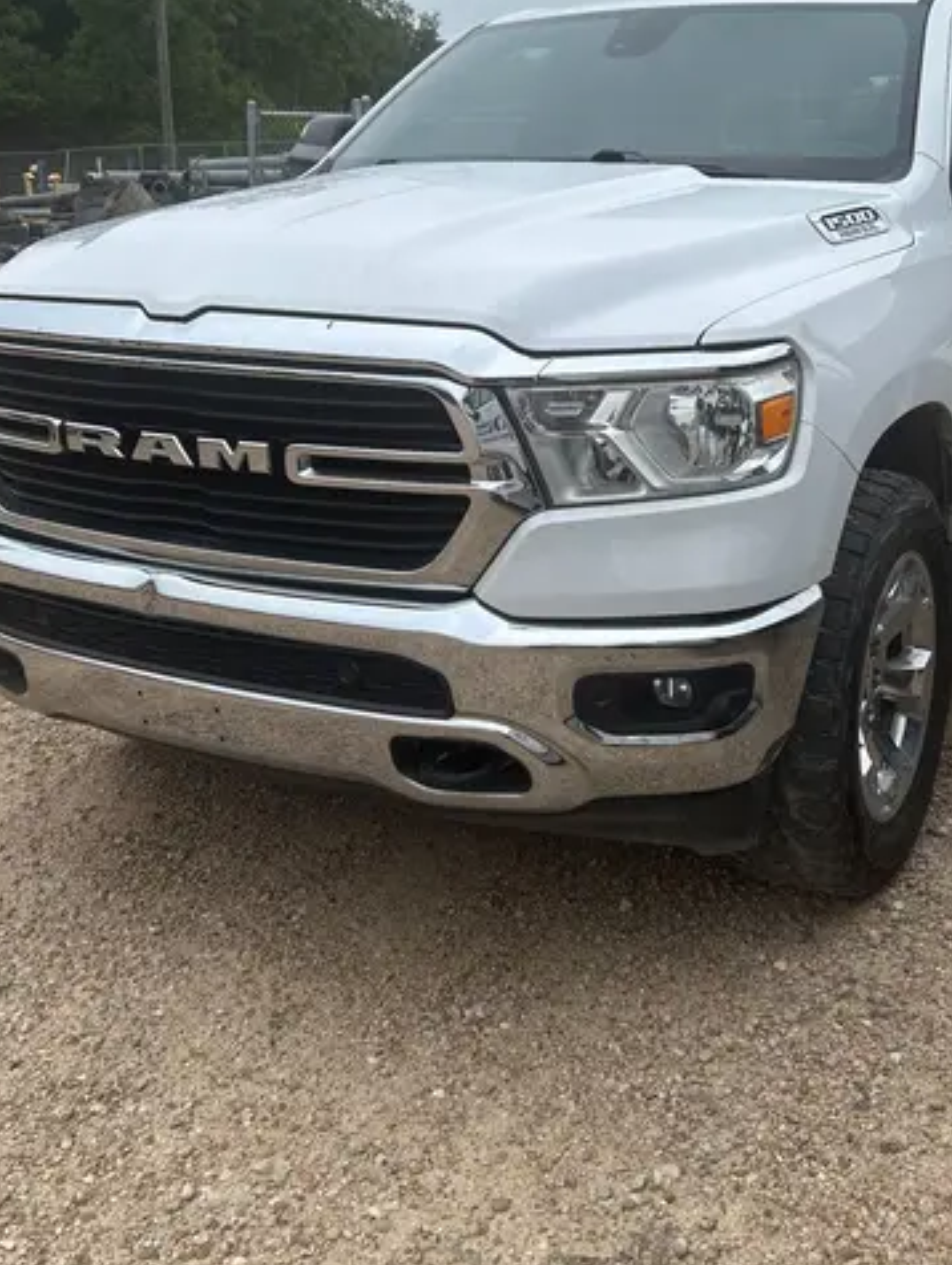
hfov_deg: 35.7
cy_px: 461
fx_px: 1464
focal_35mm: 40
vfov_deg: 46.3
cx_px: 622
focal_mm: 5.7
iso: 50
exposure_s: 1/3257
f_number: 1.5
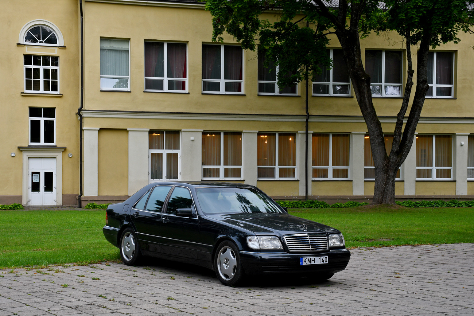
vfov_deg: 23.8
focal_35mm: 57
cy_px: 158
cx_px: 237
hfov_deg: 35.0
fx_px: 751
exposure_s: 1/50
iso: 200
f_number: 6.3
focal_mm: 38
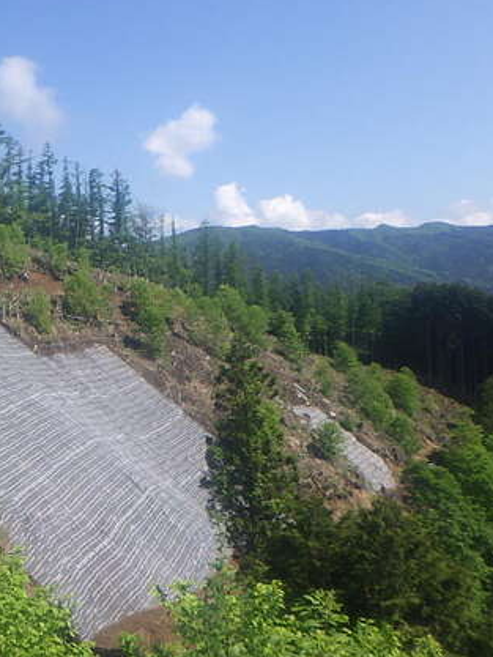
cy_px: 330
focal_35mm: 47
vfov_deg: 40.4
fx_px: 892
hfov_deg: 29.2
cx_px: 17
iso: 125
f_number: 4.2
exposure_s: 1/800
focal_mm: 5
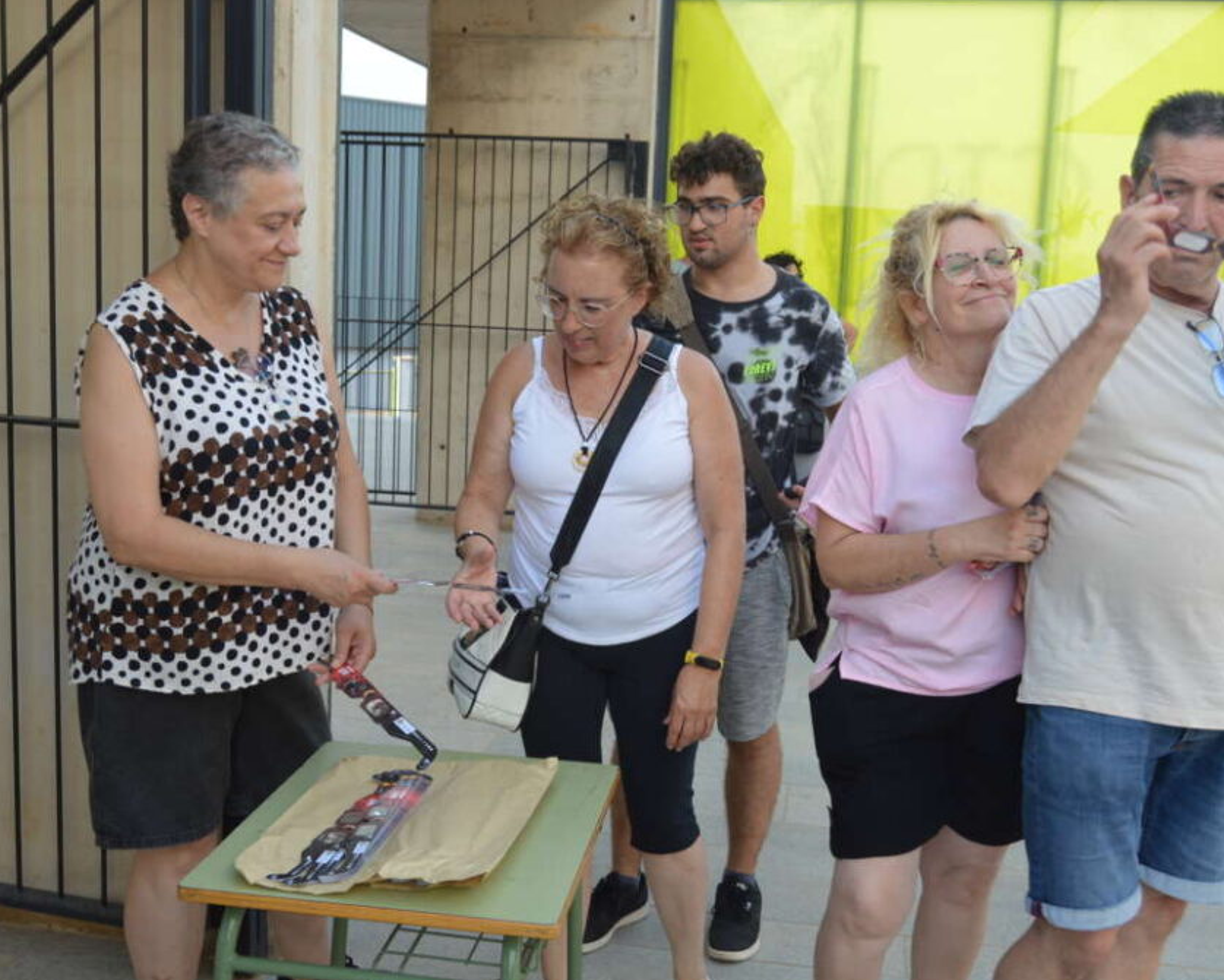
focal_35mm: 40
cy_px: 494
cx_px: 597
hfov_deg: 46.2
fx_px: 1434
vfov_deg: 37.7
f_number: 5.6
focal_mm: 23
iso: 140
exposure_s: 1/125
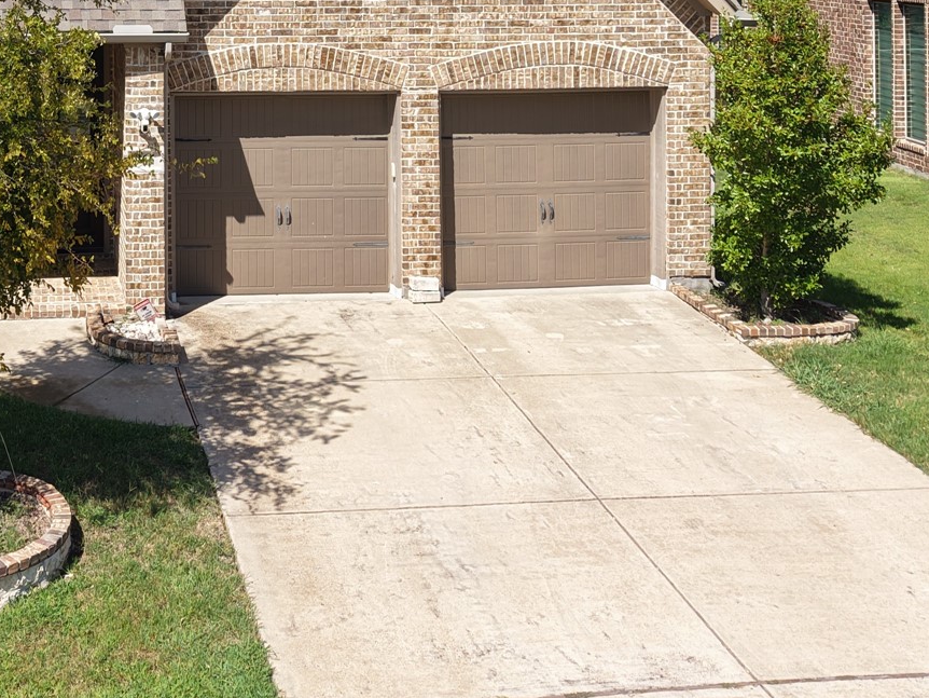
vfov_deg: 24.1
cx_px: 164
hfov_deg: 32.7
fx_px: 1530
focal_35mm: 57
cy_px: -60
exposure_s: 1/3200
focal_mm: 8.67
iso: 150
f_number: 1.8
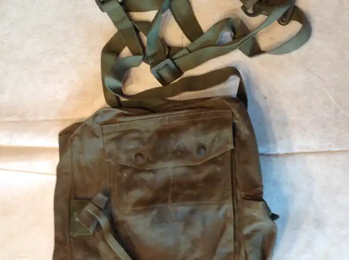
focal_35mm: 49
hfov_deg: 38.9
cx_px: 201
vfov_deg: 29.6
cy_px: 138
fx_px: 493
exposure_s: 1/15
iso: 64
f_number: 2.4
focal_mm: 4.28
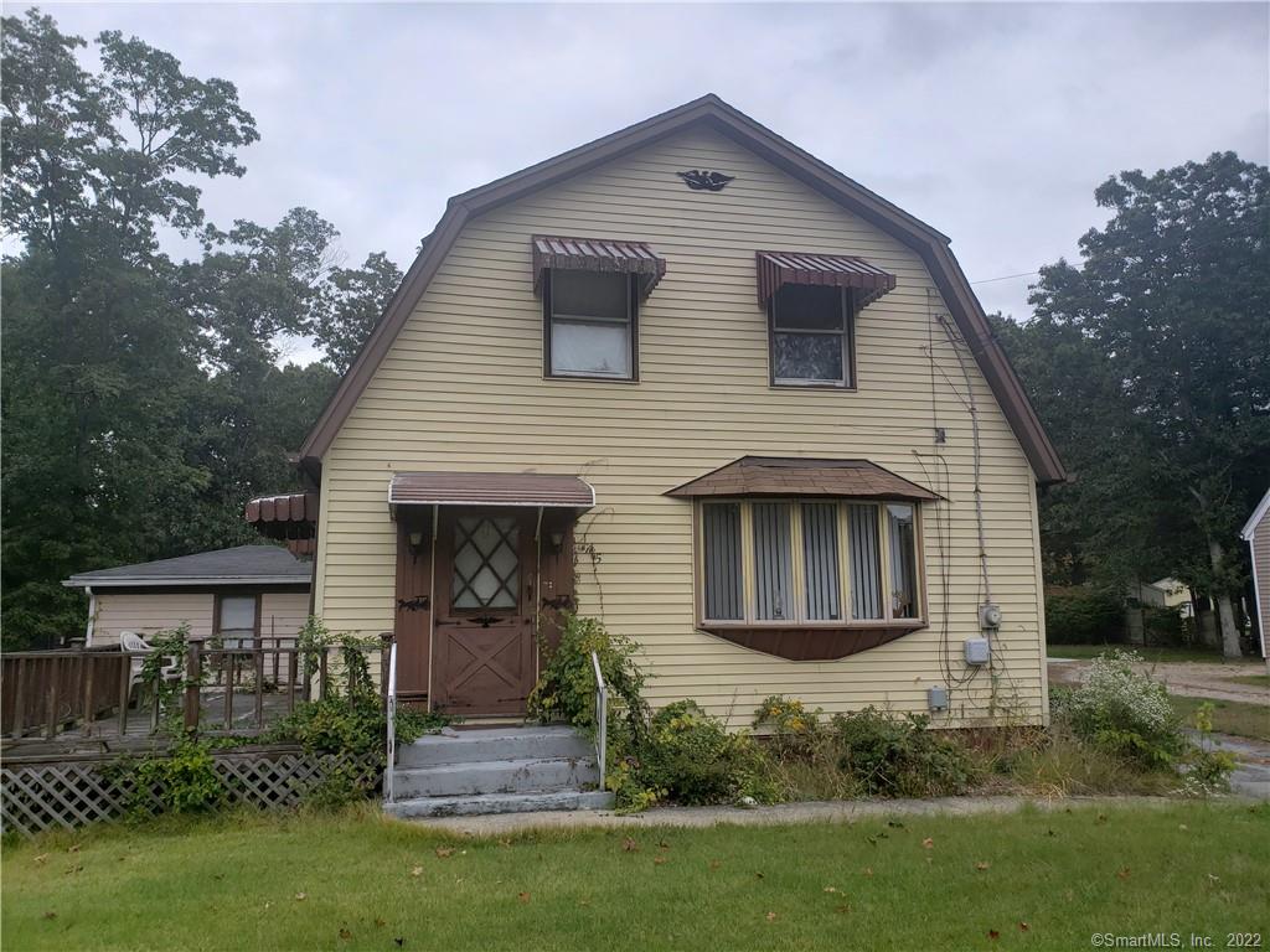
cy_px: 476
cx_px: 635
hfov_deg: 67.3
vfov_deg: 53.1
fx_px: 954
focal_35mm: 26
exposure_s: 1/495
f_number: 2.4
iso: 50
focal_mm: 4.3
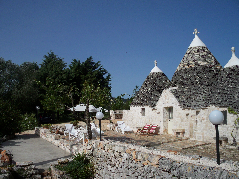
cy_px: 90
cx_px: 120
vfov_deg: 38.7
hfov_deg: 50.1
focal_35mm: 37
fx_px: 255
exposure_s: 1/800
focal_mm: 7.9
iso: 64
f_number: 4.8
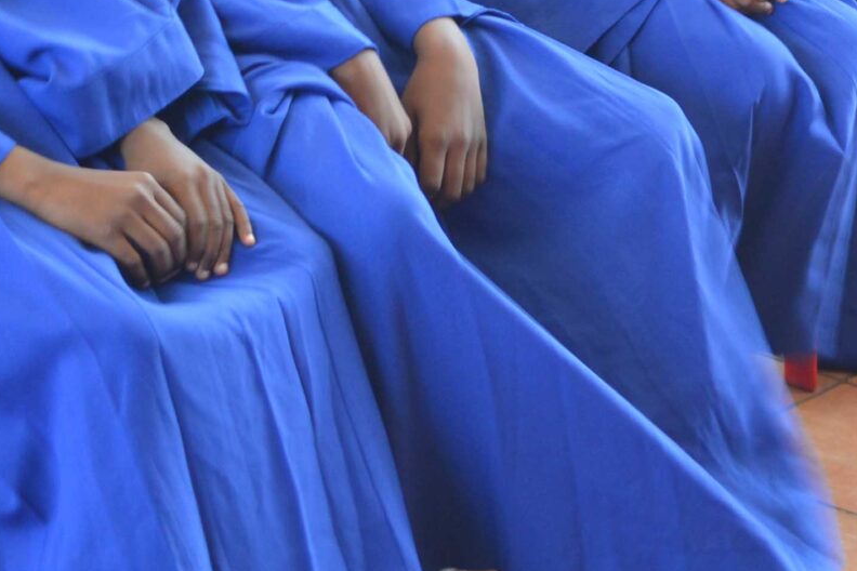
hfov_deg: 14.4
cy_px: -234
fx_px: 3347
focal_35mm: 141
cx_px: 806
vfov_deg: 9.5
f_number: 4.5
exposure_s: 1/15
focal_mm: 29
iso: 450
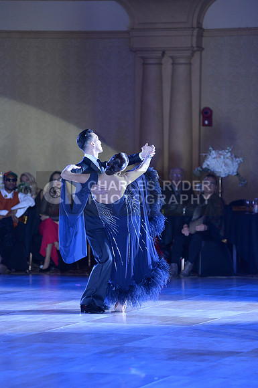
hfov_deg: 6.8
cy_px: 194
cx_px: 129
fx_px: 2156
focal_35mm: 200
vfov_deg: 10.3
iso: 4000
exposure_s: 1/250
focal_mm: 200
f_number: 4
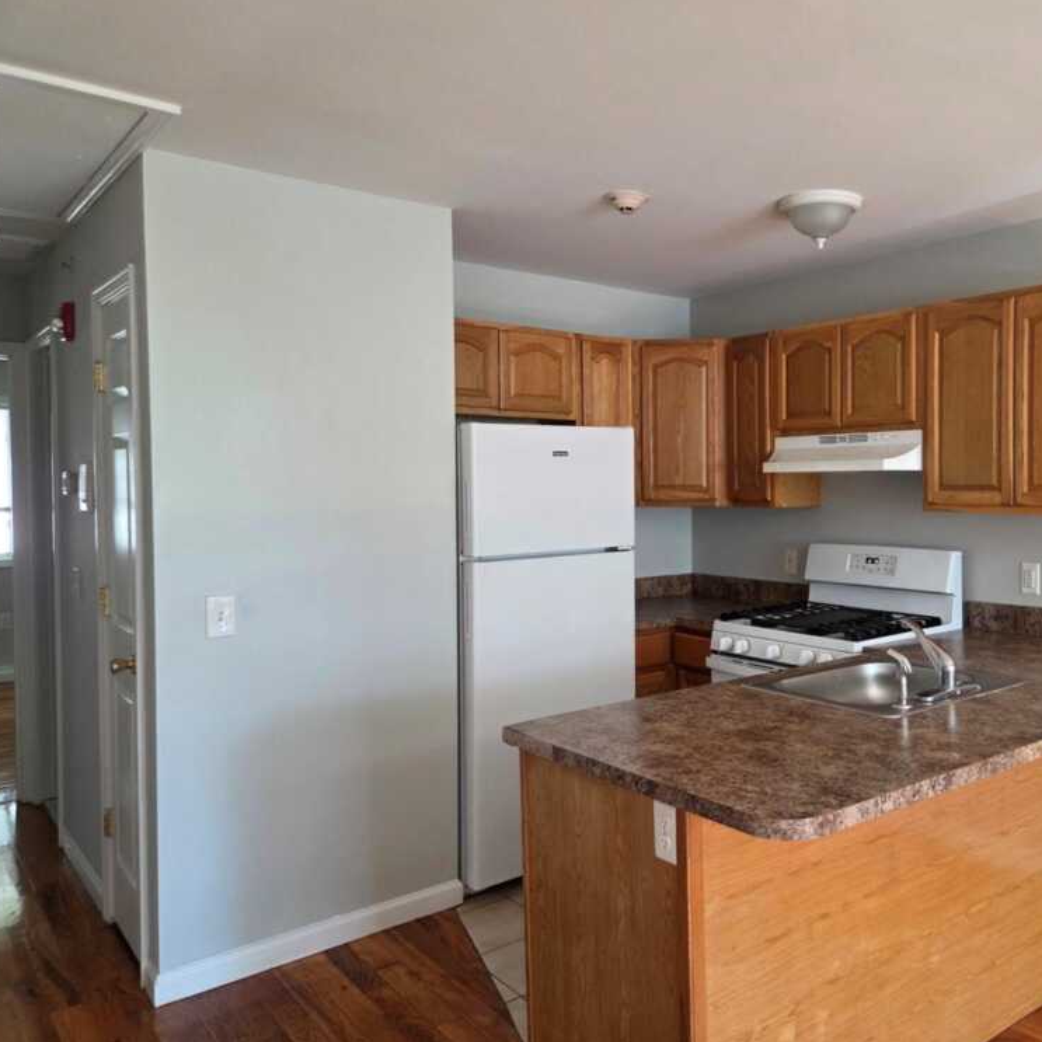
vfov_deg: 57.3
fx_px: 954
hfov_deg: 56.0
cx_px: 698
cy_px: 509
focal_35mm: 28
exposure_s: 1/120
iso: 320
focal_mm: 5.4
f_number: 1.8
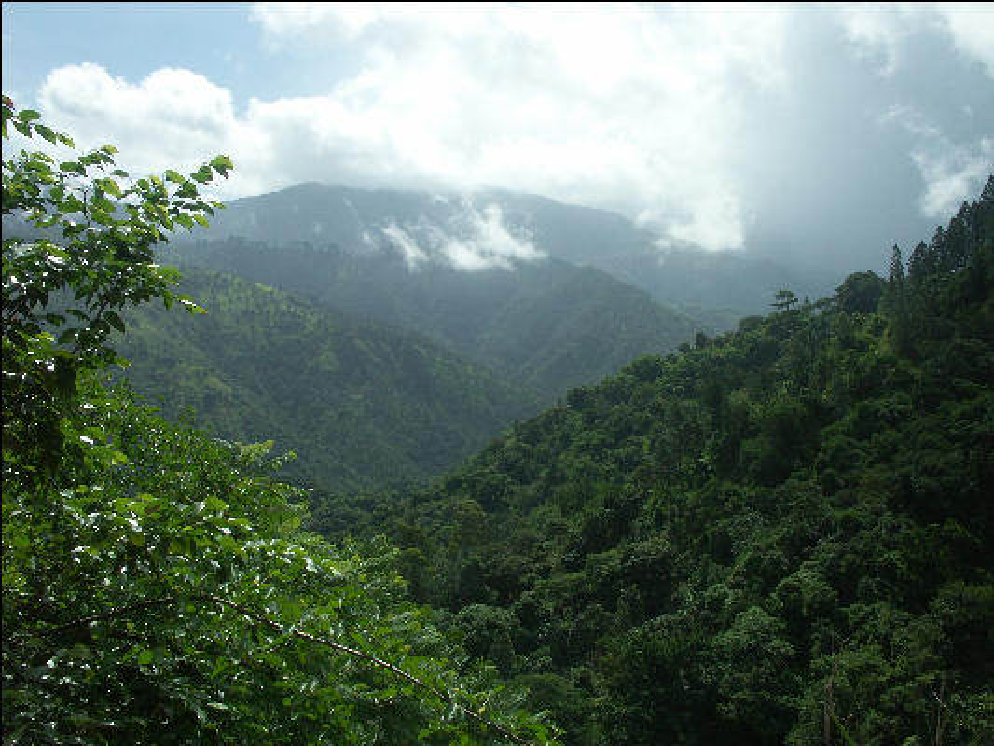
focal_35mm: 41
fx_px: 1178
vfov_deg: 35.1
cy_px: 373
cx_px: 497
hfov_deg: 45.8
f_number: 9
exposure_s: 1/500
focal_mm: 10.72
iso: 100
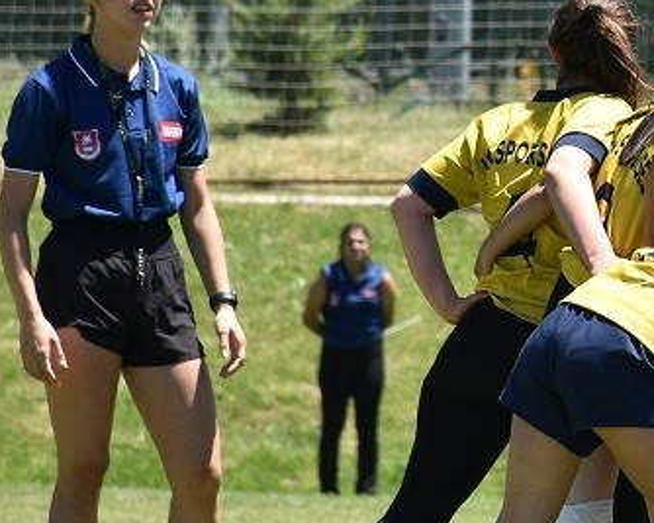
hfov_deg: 2.9
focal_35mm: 663
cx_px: 909
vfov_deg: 2.3
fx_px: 12829
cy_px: 72
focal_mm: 140
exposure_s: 1/1000
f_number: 8
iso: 560
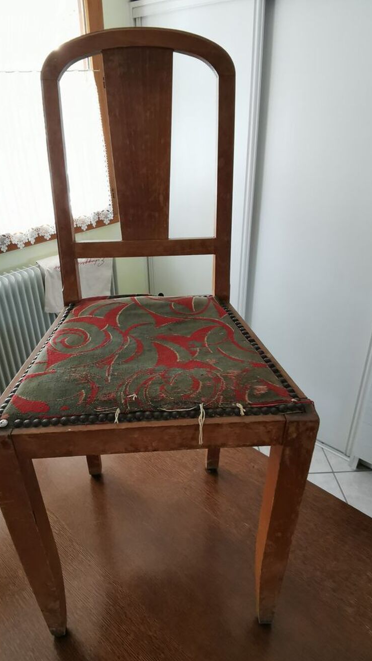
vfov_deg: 81.2
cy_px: 333
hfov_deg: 51.5
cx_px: 172
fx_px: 386
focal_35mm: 22
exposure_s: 1/33.3
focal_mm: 2.26
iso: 400
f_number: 2.2
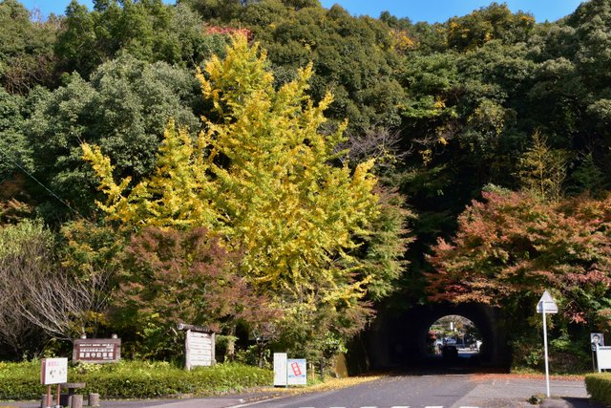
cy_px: 204
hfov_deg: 47.9
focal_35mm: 40
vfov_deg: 33.0
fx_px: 687
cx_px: 306
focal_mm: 27
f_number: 10
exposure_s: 1/250
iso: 400
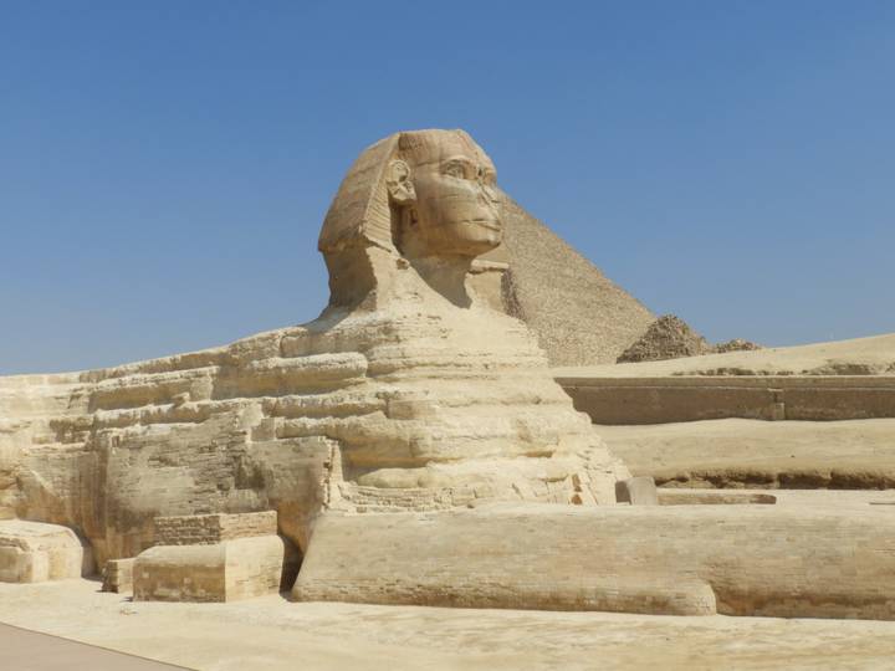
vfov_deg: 36.0
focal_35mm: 40
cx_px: 448
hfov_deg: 46.8
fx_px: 1034
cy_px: 336
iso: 100
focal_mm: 7.2
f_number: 7.6
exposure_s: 1/400
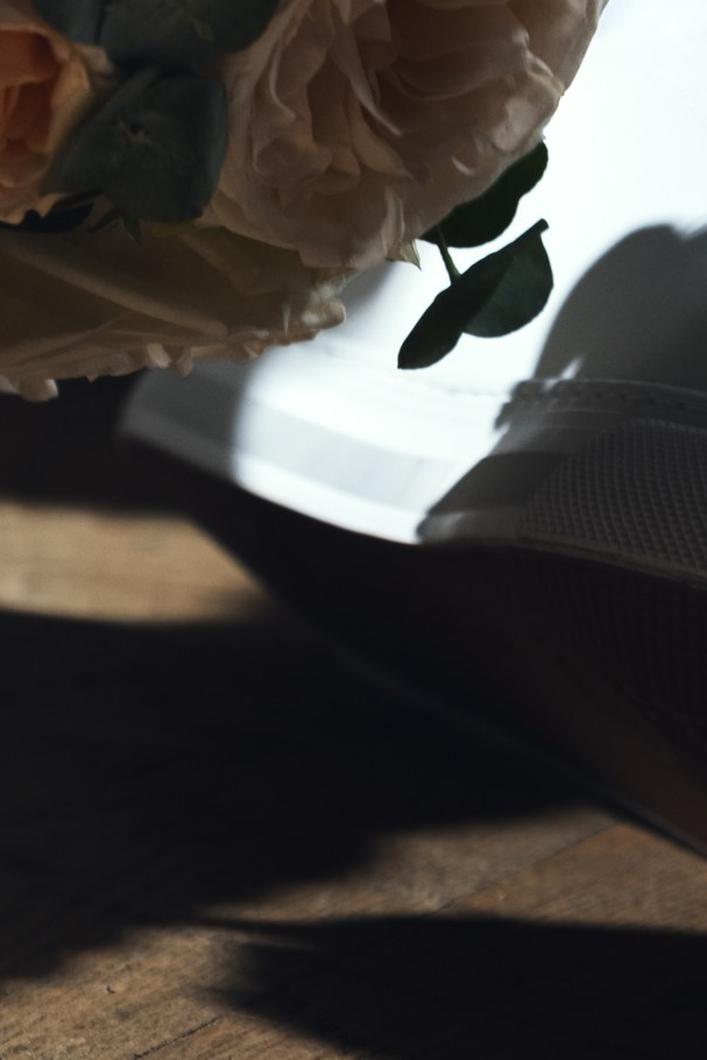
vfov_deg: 9.1
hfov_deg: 6.1
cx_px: -103
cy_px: -351
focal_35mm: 223
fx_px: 6566
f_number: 4
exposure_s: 1/200
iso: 500
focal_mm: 58
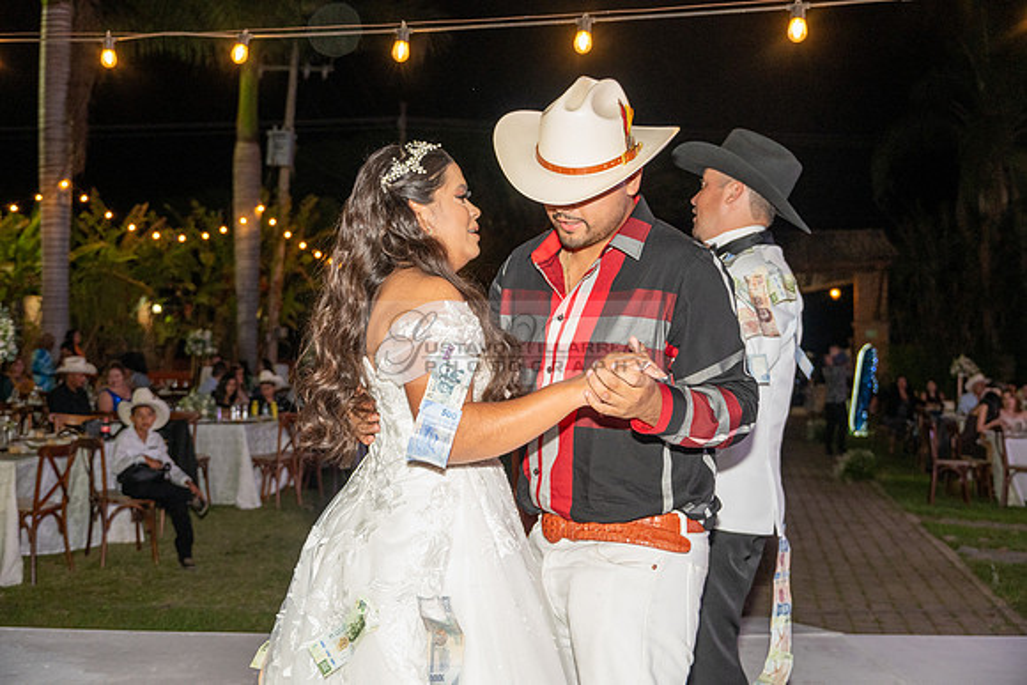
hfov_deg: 45.4
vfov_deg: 31.2
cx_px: 514
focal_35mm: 43
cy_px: 342
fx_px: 1227
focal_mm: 43
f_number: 5
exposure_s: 1/200
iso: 2000
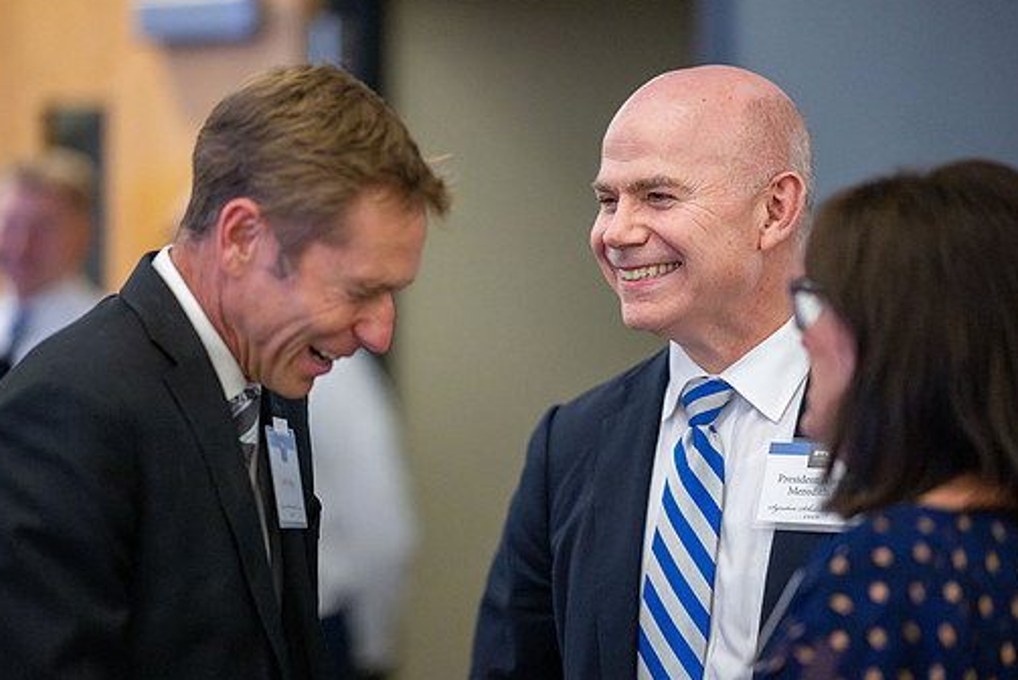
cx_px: 532
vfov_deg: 11.3
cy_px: 361
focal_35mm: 121
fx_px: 3423
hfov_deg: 16.9
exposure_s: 1/500
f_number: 1.4
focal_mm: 105
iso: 6400
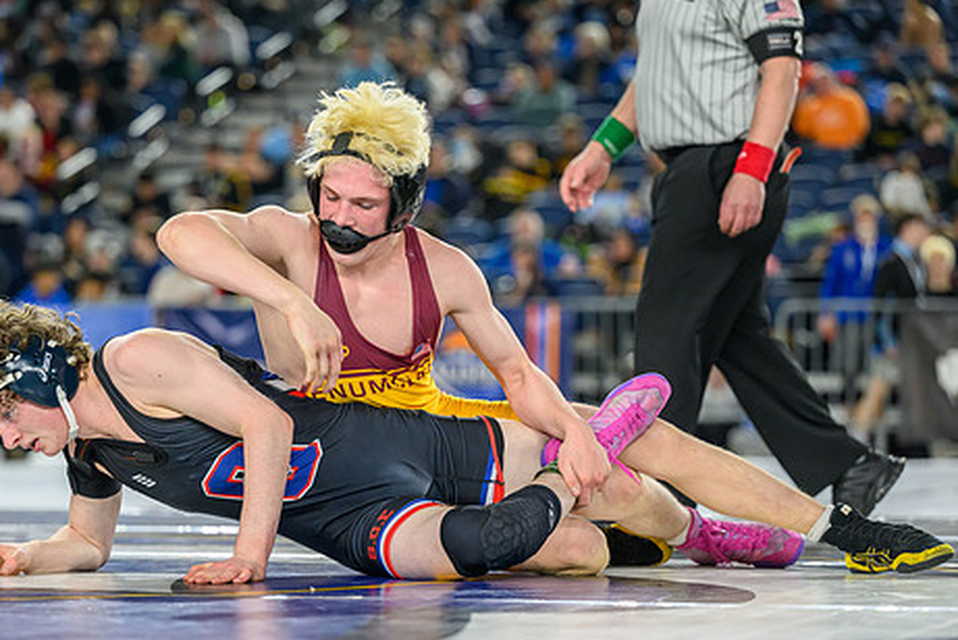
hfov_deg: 13.6
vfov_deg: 9.1
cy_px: 390
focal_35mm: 151
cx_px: 384
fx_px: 4021
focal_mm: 120
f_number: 2.8
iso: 2500
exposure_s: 1/1000
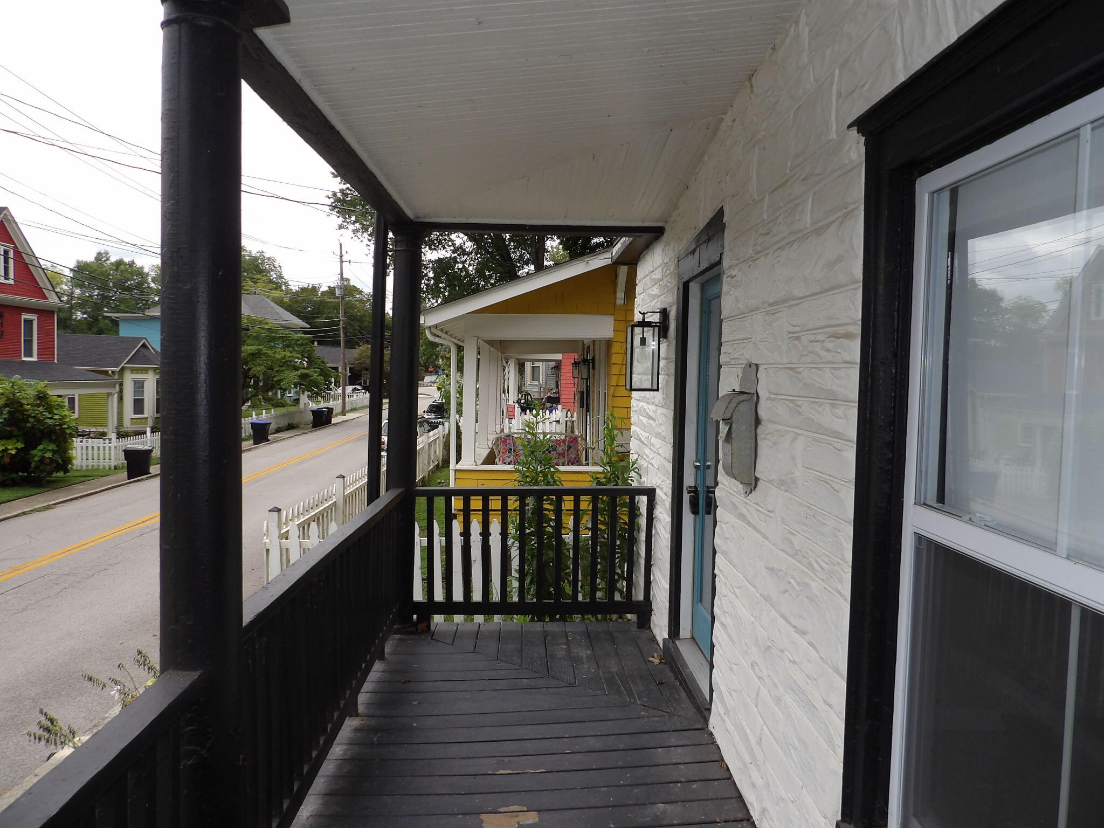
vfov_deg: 56.8
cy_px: 414
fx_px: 765
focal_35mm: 24
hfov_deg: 71.6
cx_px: 552
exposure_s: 1/368
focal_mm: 4.3
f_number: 3.2
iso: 100
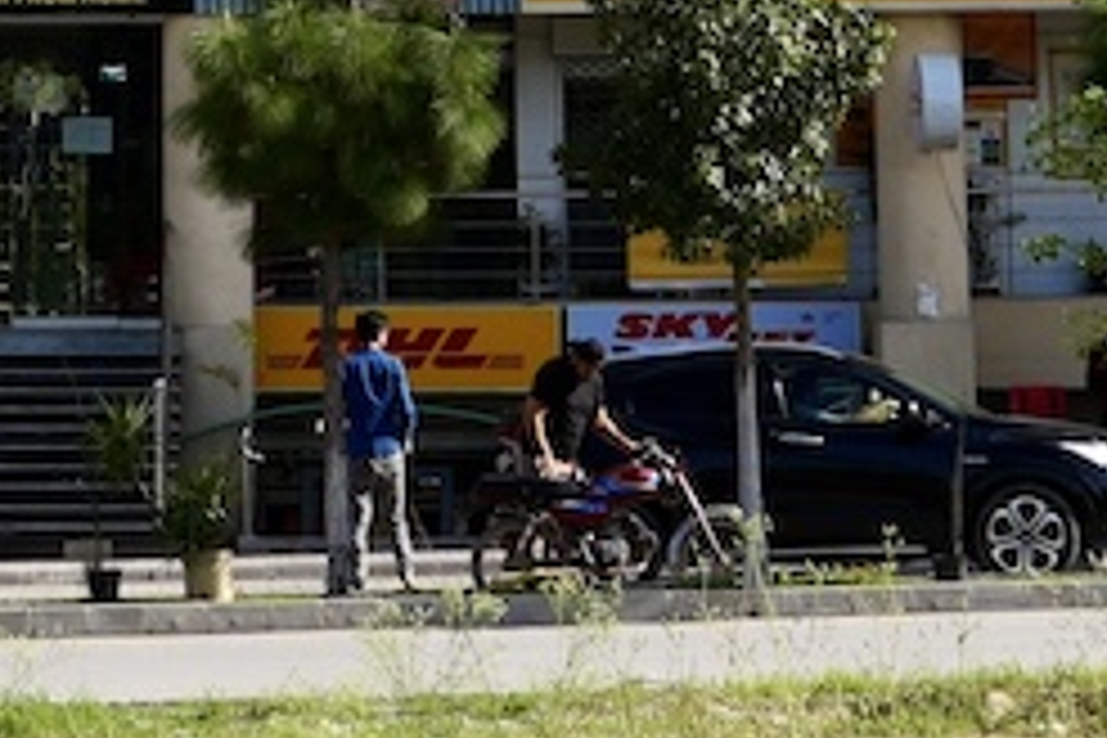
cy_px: -1656
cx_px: 176
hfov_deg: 9.1
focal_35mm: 226
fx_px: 6949
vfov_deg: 5.6
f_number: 10
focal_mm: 29
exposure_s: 1/160
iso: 100
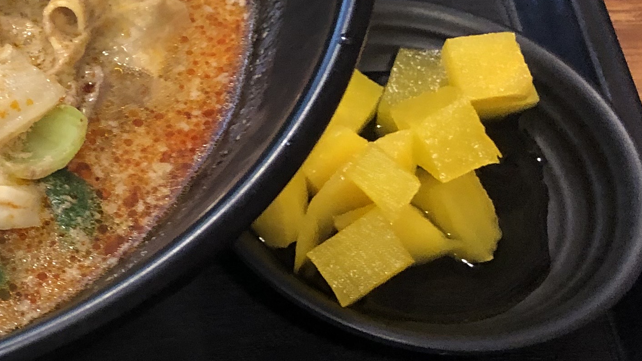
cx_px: -188
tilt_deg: -52.6
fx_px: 1481
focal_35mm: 87
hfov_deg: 22.0
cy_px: 135
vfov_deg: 13.9
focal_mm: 3.99
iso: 64
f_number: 1.8
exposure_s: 1/15
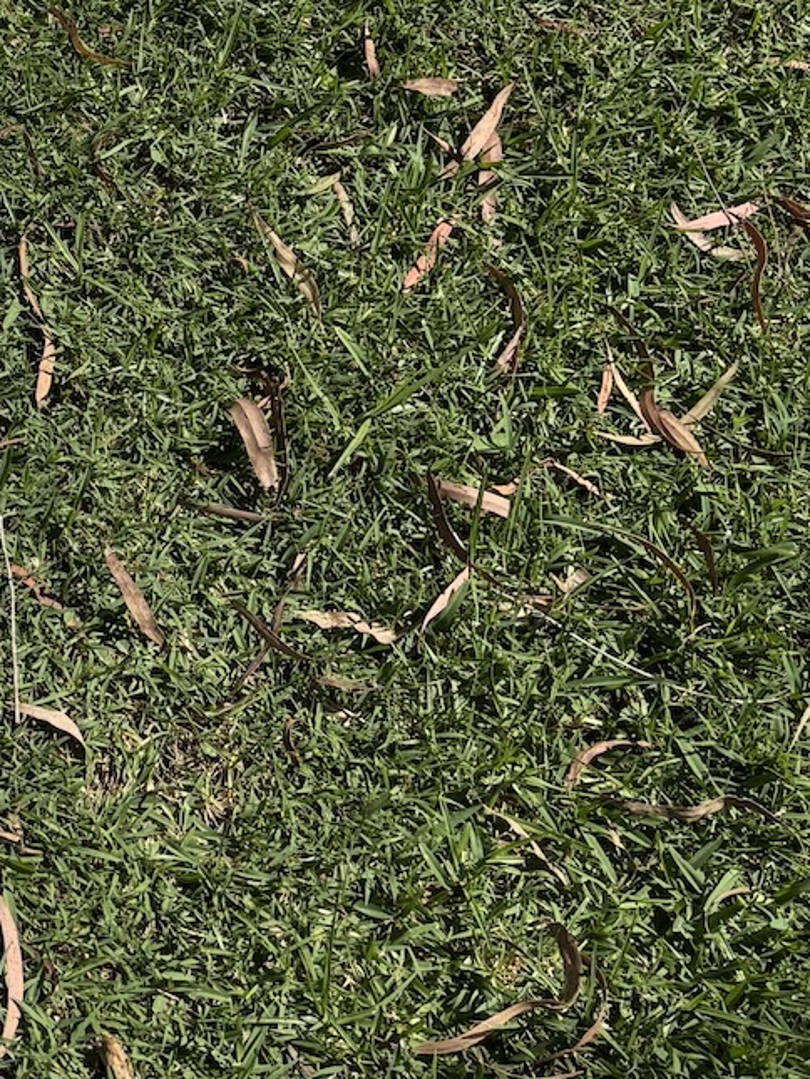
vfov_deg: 19.8
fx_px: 2682
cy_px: -528
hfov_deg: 15.9
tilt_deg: -39.6
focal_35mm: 86
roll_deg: +2.9
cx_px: -351
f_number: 1.6
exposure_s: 1/10989
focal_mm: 5.96
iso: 50
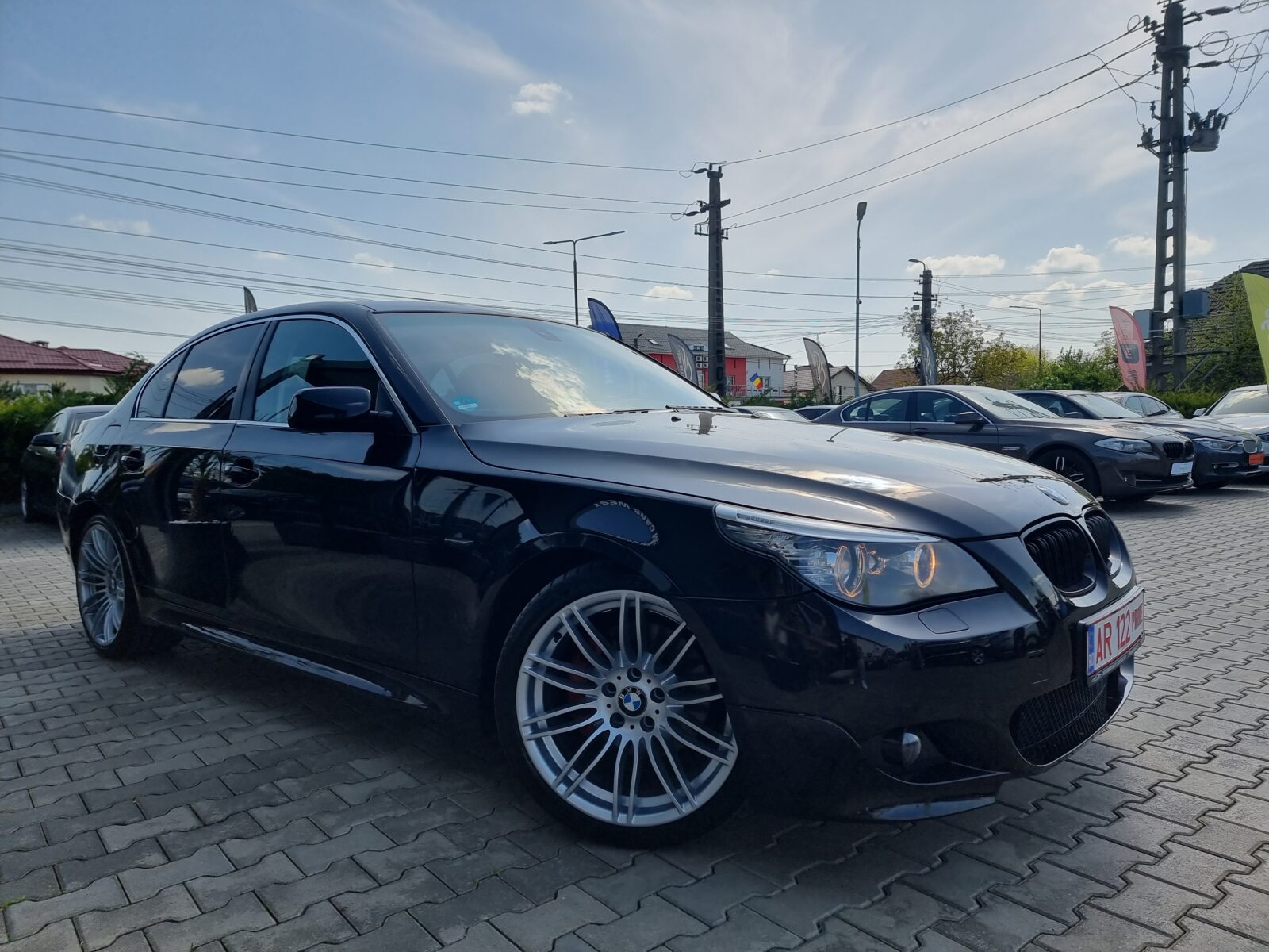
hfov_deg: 71.6
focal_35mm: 24
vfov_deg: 56.8
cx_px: 634
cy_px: 476
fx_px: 880
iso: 50
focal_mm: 6.7
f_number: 1.8
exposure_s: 1/1116
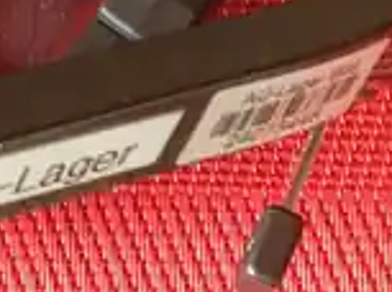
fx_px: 2587
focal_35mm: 229
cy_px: -287
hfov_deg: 8.4
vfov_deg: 6.3
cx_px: -282
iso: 64
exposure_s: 1/24
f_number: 2.4
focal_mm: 4.28
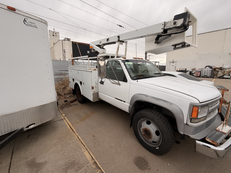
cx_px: 120
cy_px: 82
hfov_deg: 98.1
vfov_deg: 81.7
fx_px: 100
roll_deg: -1.5
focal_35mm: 15
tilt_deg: -8.6
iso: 40
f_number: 2.2
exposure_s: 1/502
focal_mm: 2.22
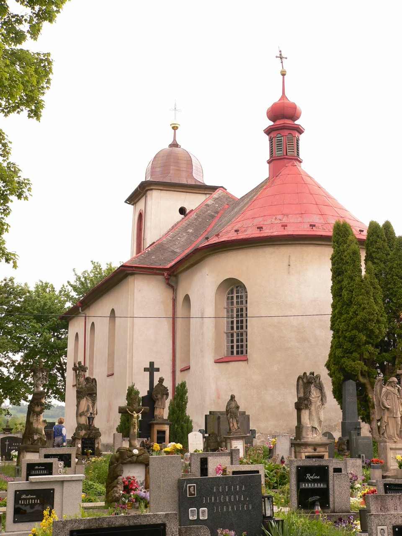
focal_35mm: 54
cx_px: 201
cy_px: 268
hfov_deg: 27.0
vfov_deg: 35.5
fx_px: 836
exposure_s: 1/100
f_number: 3.7
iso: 80
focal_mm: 9
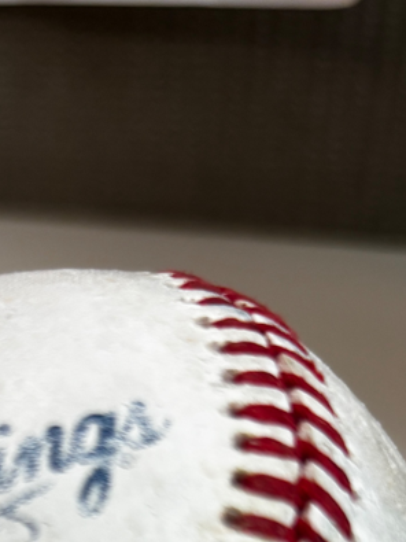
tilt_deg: -37.3
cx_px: 26
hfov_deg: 18.3
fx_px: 1236
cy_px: 783
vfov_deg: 21.3
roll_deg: +0.8
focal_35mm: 79
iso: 125
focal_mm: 5.96
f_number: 1.6
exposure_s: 1/60
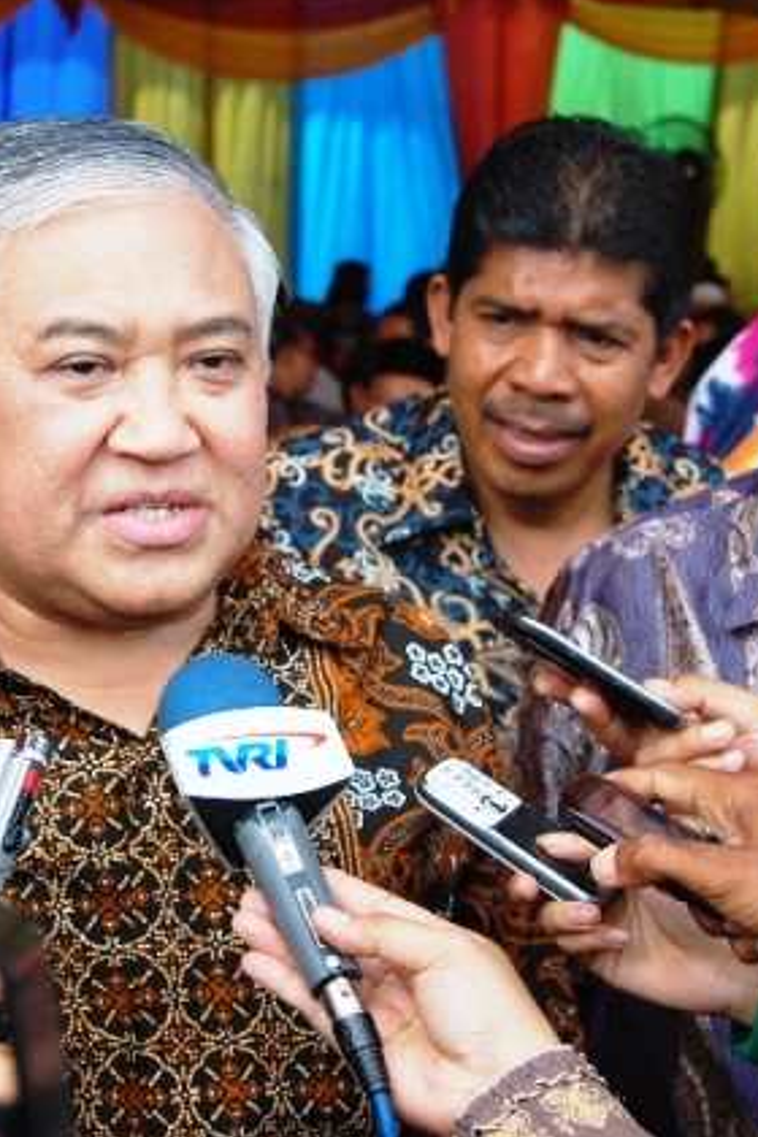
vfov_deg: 25.4
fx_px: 2519
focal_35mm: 80
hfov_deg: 17.1
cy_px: 566
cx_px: 276
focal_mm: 35
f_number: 6.3
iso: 200
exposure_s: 1/160
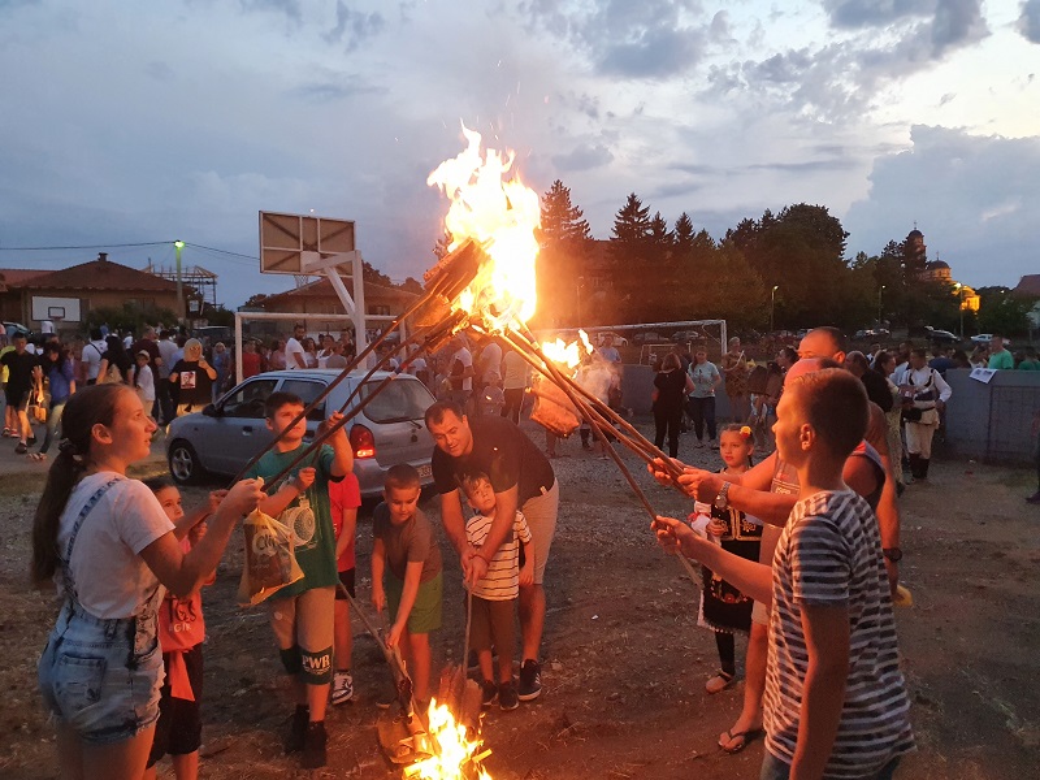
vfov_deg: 53.1
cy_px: 390
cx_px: 520
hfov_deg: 67.3
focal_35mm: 26
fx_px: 781
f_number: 1.5
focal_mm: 4.32
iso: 500
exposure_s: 1/100
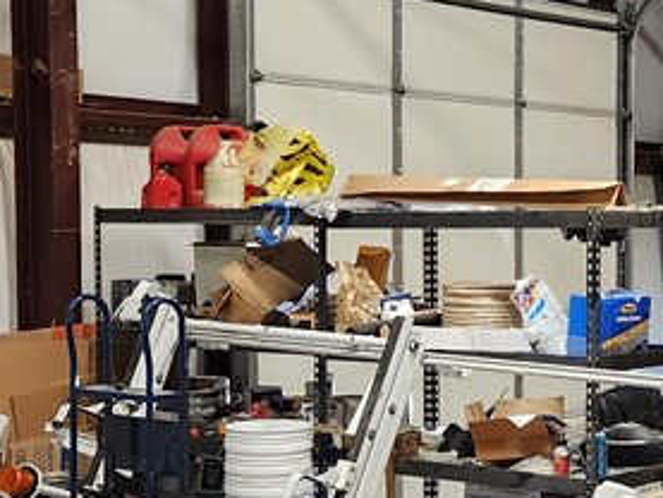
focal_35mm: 85
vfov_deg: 17.3
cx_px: 625
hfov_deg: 22.3
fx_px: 1629
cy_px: 338
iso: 800
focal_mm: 5.4
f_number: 1.8
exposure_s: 1/120
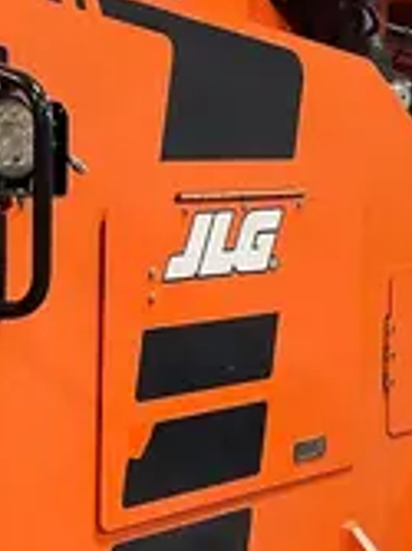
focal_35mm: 114
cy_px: 243
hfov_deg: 12.9
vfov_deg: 17.3
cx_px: 376
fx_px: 1811
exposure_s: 1/60
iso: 400
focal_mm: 4.2
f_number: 1.6
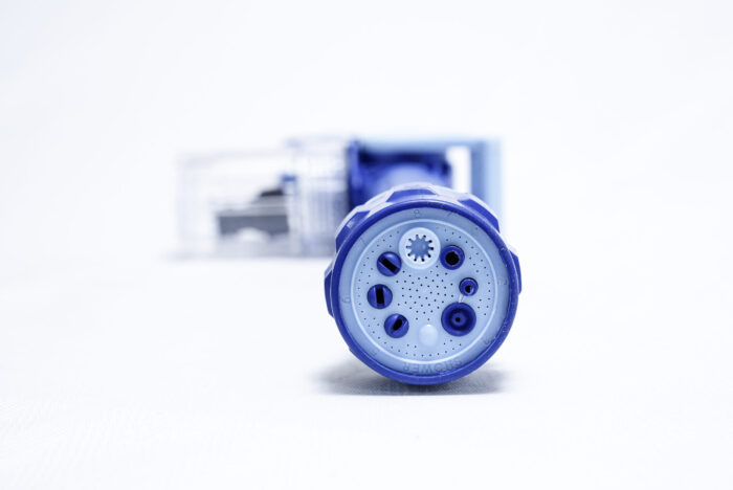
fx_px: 1426
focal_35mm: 70
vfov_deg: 19.5
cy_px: 245
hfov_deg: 28.8
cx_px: 366
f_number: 8
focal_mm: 70
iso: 3200
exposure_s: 1/250
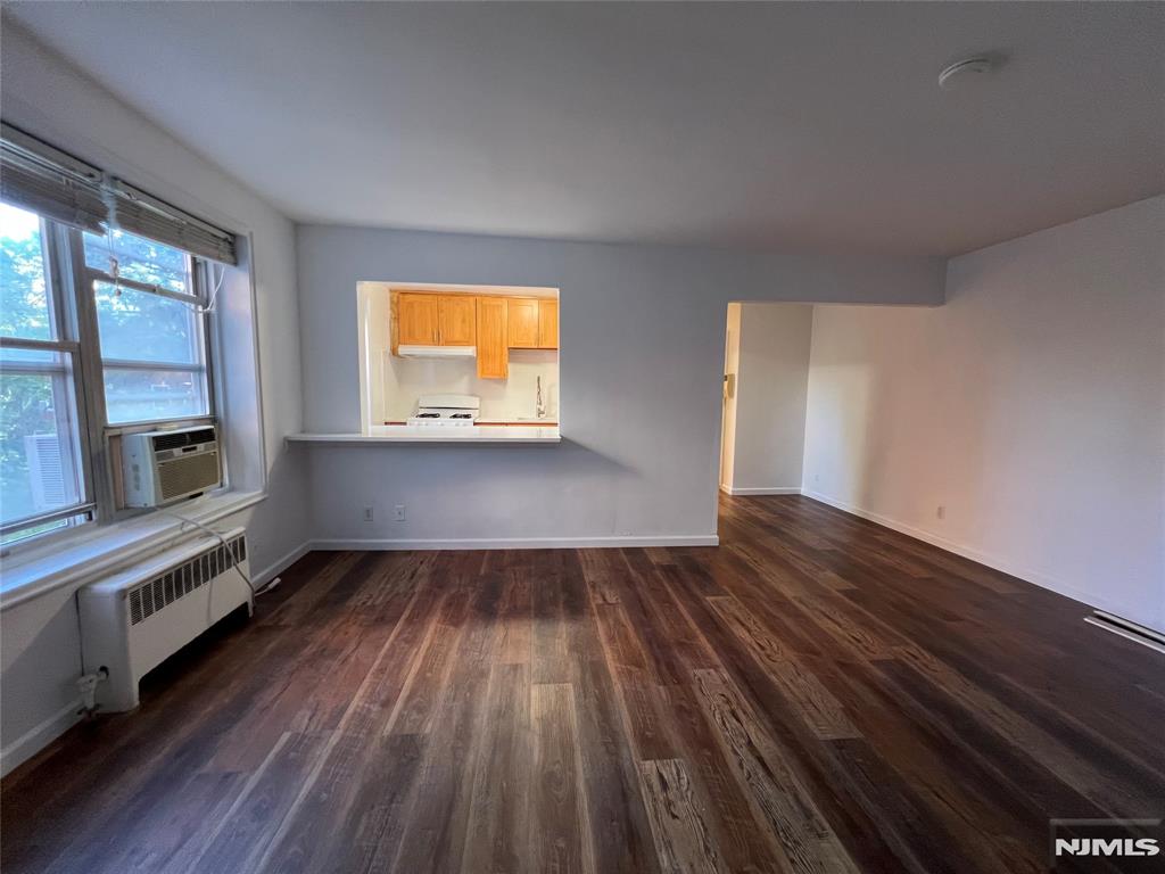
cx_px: 582
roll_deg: -0.6
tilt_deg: -5.9
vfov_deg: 89.9
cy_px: 437
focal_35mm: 13
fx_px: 438
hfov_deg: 106.2
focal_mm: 1.57
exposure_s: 1/60
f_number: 1.8
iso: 250
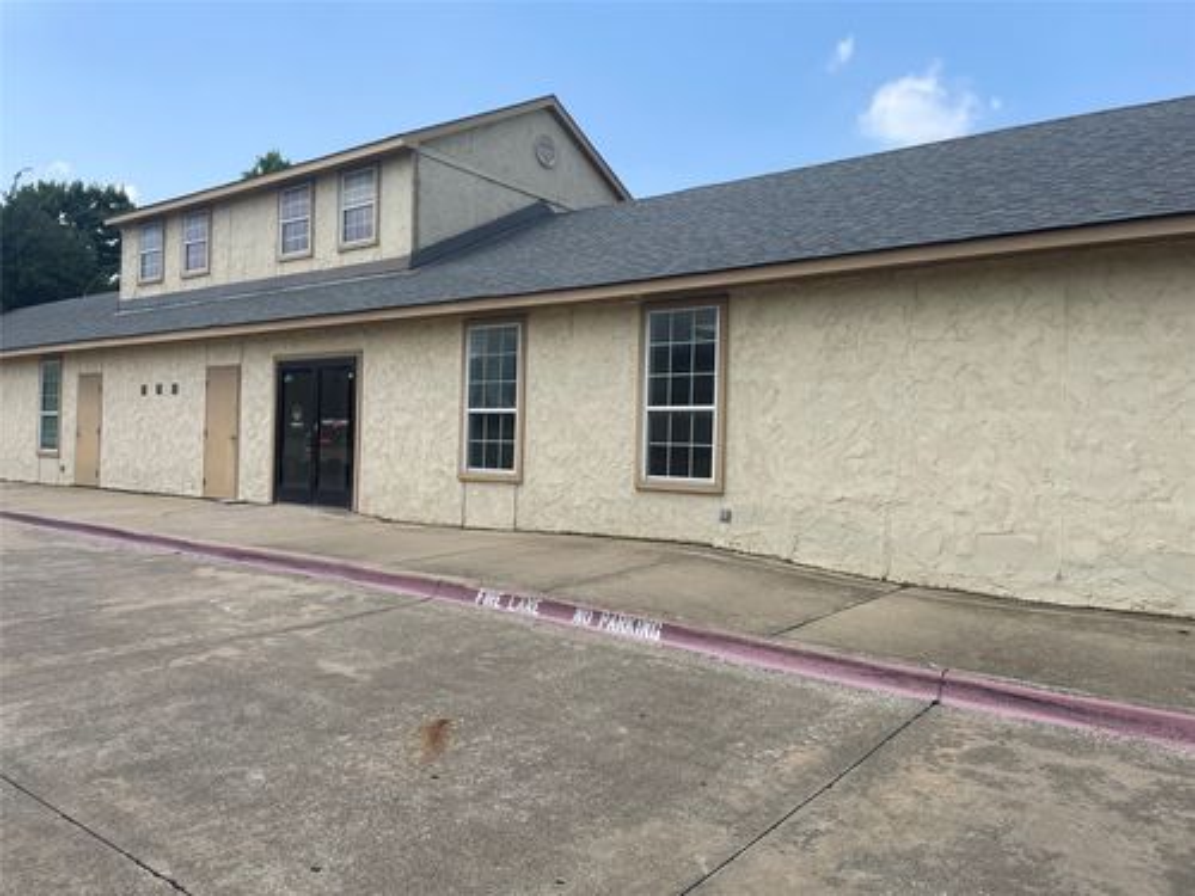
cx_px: 598
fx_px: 898
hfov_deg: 67.3
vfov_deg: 53.1
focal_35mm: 26
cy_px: 448
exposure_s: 1/3040
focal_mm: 4.2
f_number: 1.6
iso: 32
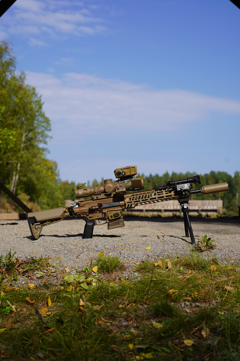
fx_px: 500
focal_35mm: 50
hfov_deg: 27.0
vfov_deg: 39.6
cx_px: 120
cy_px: 180
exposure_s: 1/800
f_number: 5
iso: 100
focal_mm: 50
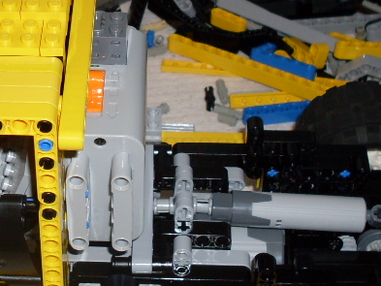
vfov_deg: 14.9
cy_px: 86
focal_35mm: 99
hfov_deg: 19.7
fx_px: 1090
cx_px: 97
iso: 100
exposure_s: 1/45
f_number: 2.8
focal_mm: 6.3
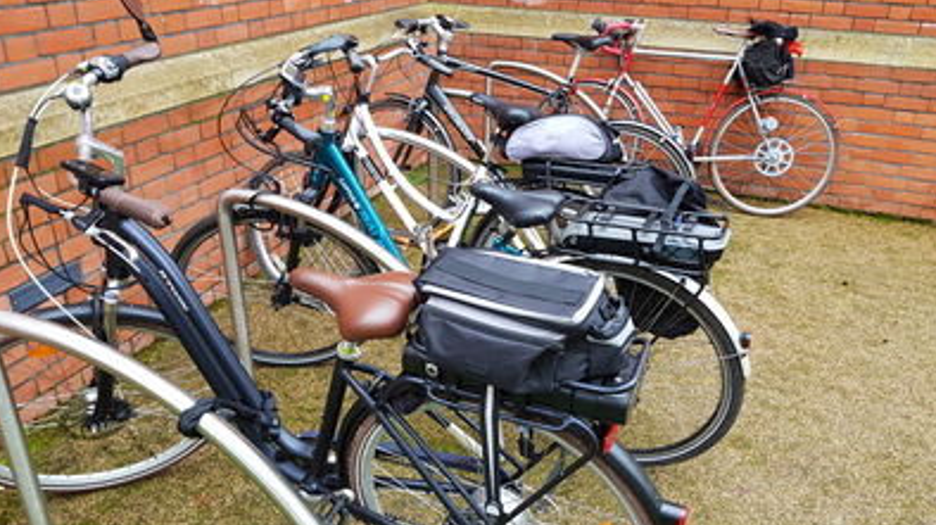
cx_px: 469
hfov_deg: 66.1
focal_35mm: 29
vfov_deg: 40.0
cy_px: 302
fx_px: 719
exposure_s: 1/100
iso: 80
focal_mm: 4.2
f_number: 1.7
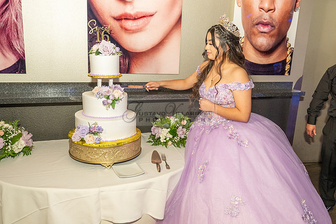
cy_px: 112
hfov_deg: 60.8
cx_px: 168
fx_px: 287
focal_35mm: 31
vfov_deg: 42.7
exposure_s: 1/125
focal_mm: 28.5
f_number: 4
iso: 1000
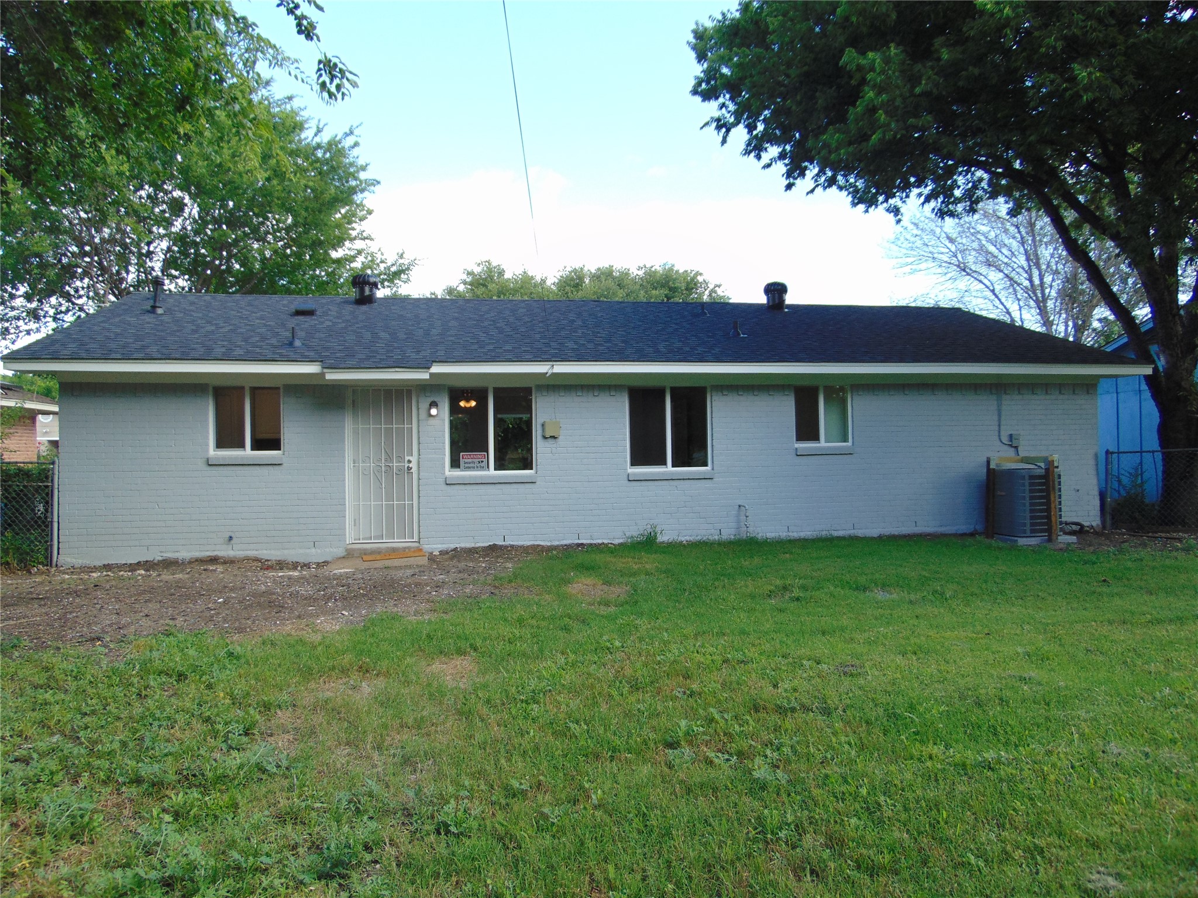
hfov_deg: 69.4
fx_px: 865
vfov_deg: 54.9
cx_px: 599
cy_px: 449
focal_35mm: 25
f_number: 3
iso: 80
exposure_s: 1/250
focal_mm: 4.5
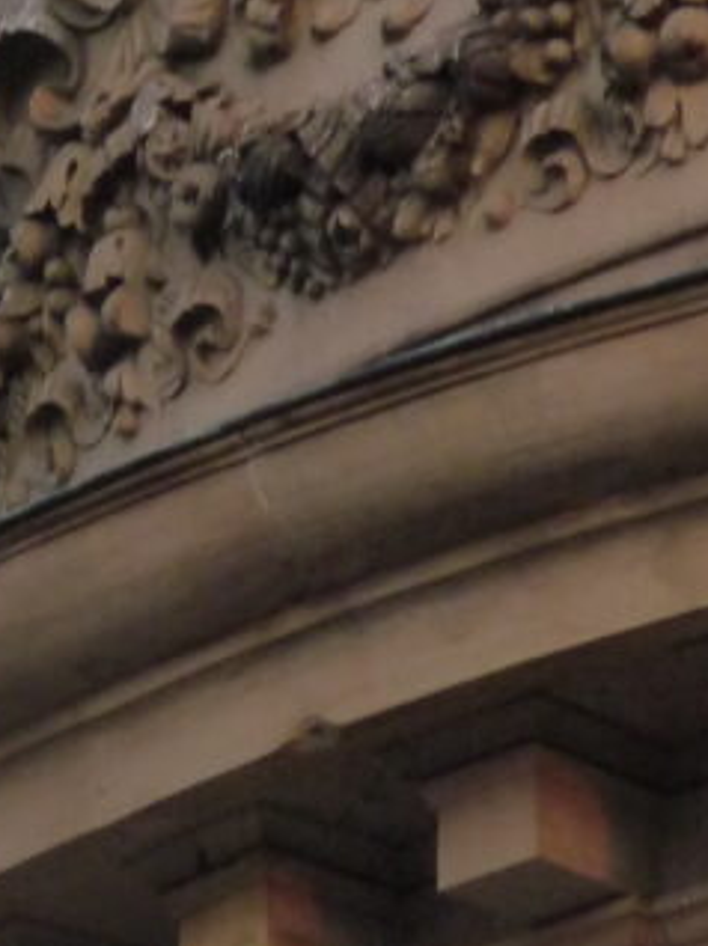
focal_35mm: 902
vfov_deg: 2.2
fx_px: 24631
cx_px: -42
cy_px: 277
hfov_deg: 1.6
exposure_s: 1/125
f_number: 4.9
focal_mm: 47
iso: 320
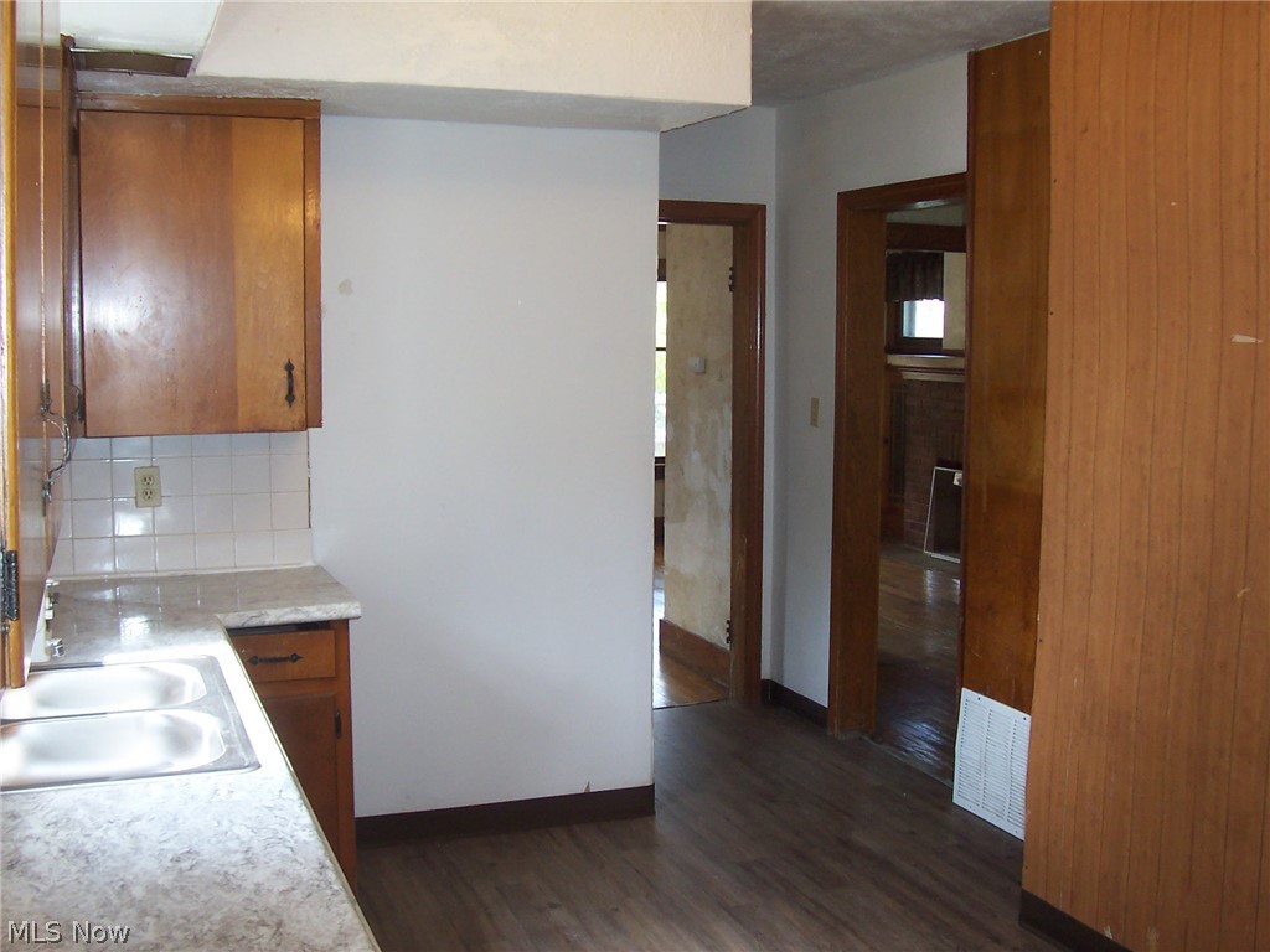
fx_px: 1357
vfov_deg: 38.7
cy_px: 476
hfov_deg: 50.1
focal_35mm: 37
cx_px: 635
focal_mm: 5.6
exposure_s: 1/60
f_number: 2.8
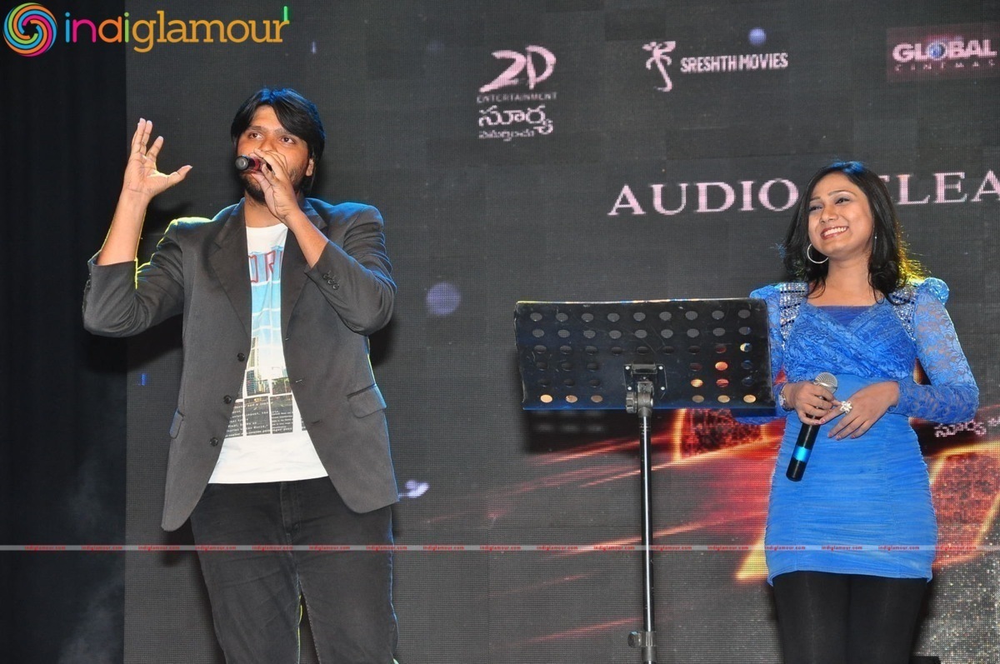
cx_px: 500
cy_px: 332
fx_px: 3829
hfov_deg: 14.9
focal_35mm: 138
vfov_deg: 9.9
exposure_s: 1/125
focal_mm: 92
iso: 800
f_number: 6.3
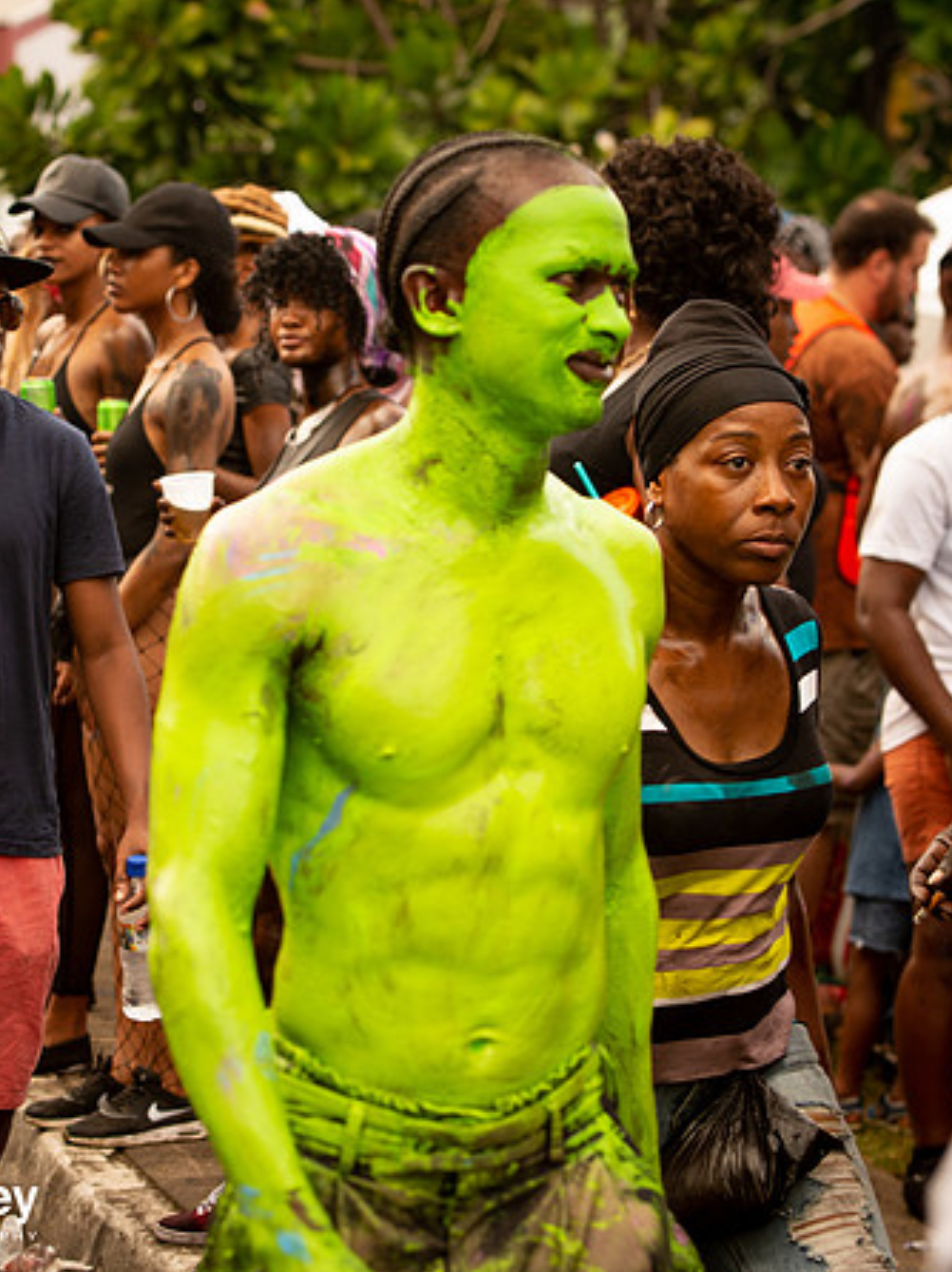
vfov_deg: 16.0
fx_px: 4515
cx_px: 251
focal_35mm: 123
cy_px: 553
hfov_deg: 12.0
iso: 360
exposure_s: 1/320
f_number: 5
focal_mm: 75
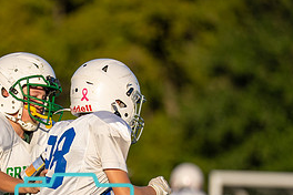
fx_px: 4704
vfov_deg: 2.4
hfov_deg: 3.6
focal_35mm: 578
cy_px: 206
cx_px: 32
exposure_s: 1/4000
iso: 200
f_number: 2.8
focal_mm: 200
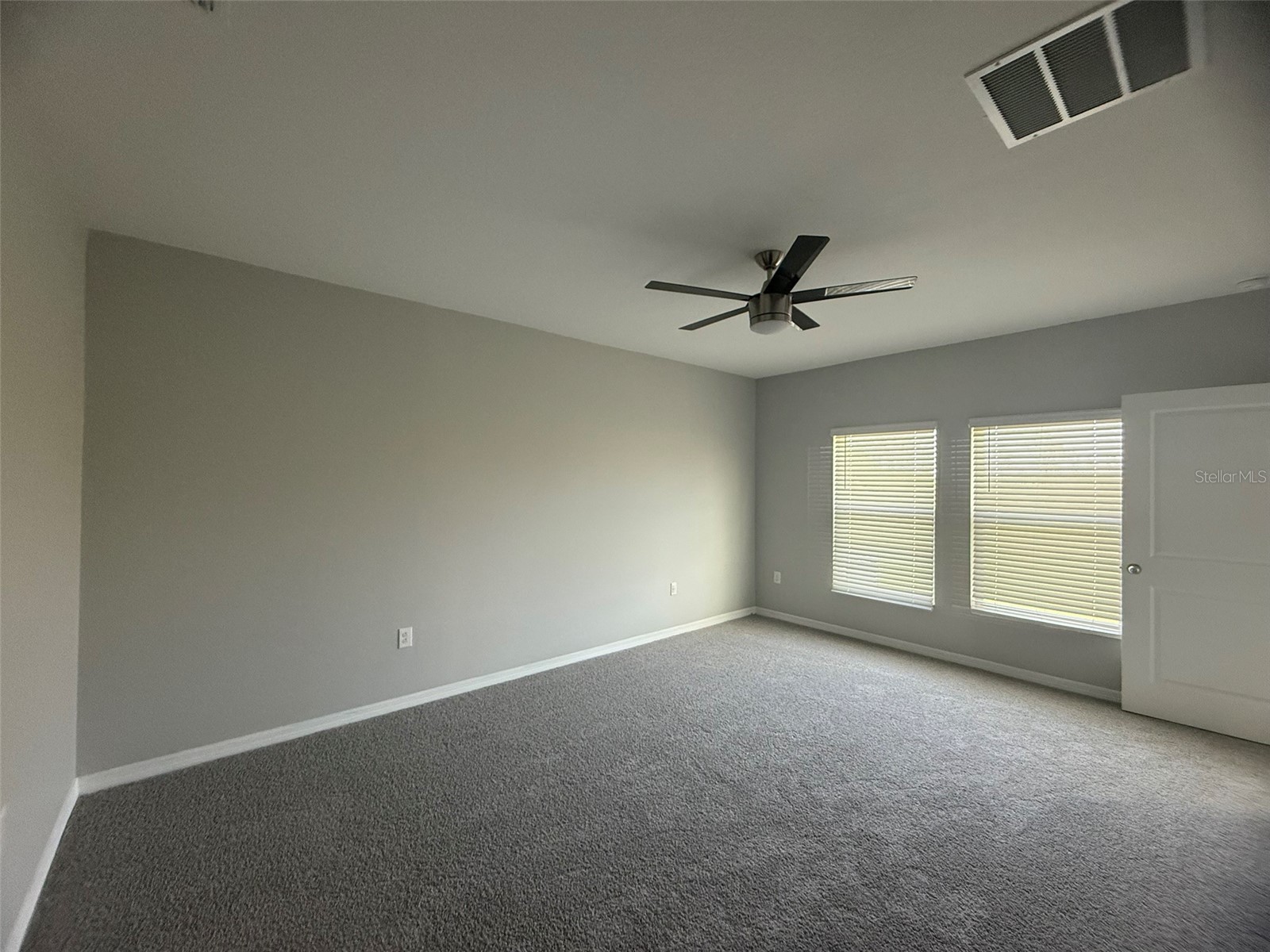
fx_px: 514
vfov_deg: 85.7
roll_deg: -0.6
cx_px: 635
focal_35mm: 14
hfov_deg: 102.1
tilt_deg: +1.1
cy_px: 476
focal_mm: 2.22
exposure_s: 1/99
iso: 320
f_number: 2.2
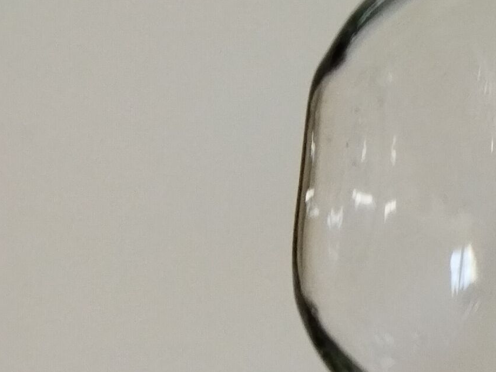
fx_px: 1834
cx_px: 1154
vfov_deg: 11.6
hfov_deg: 12.4
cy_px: 283
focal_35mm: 128
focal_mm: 4.71
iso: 100
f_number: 1.79
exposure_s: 1/110
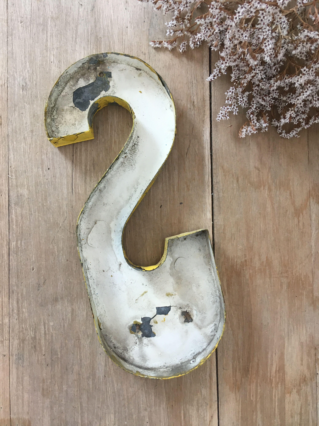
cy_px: 213
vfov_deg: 61.7
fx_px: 356
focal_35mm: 29
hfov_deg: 48.2
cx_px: 160
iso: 50
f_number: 2.2
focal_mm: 4.15
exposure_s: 1/33
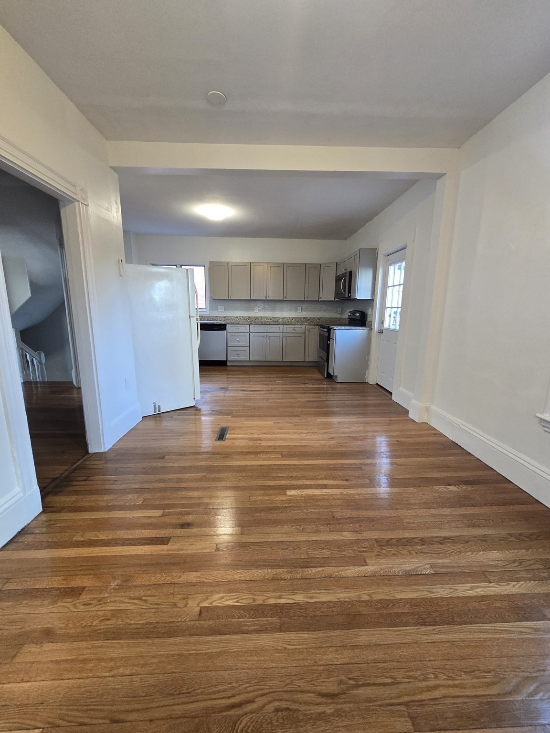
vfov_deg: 106.2
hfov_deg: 89.9
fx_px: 275
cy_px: 366
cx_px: 275
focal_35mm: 13
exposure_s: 1/60
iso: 320
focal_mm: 2.2
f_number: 2.2
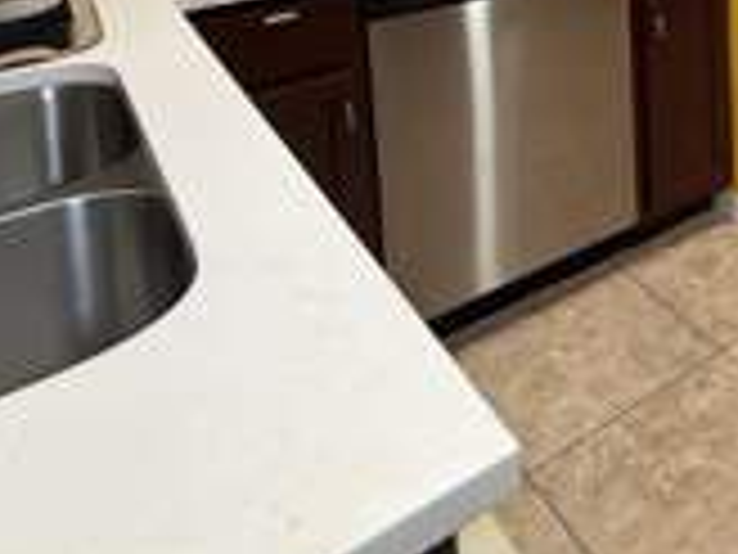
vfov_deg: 28.7
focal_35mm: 41
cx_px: 783
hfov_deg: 38.9
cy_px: -167
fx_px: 874
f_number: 2.2
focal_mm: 2.22
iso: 320
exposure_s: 1/60
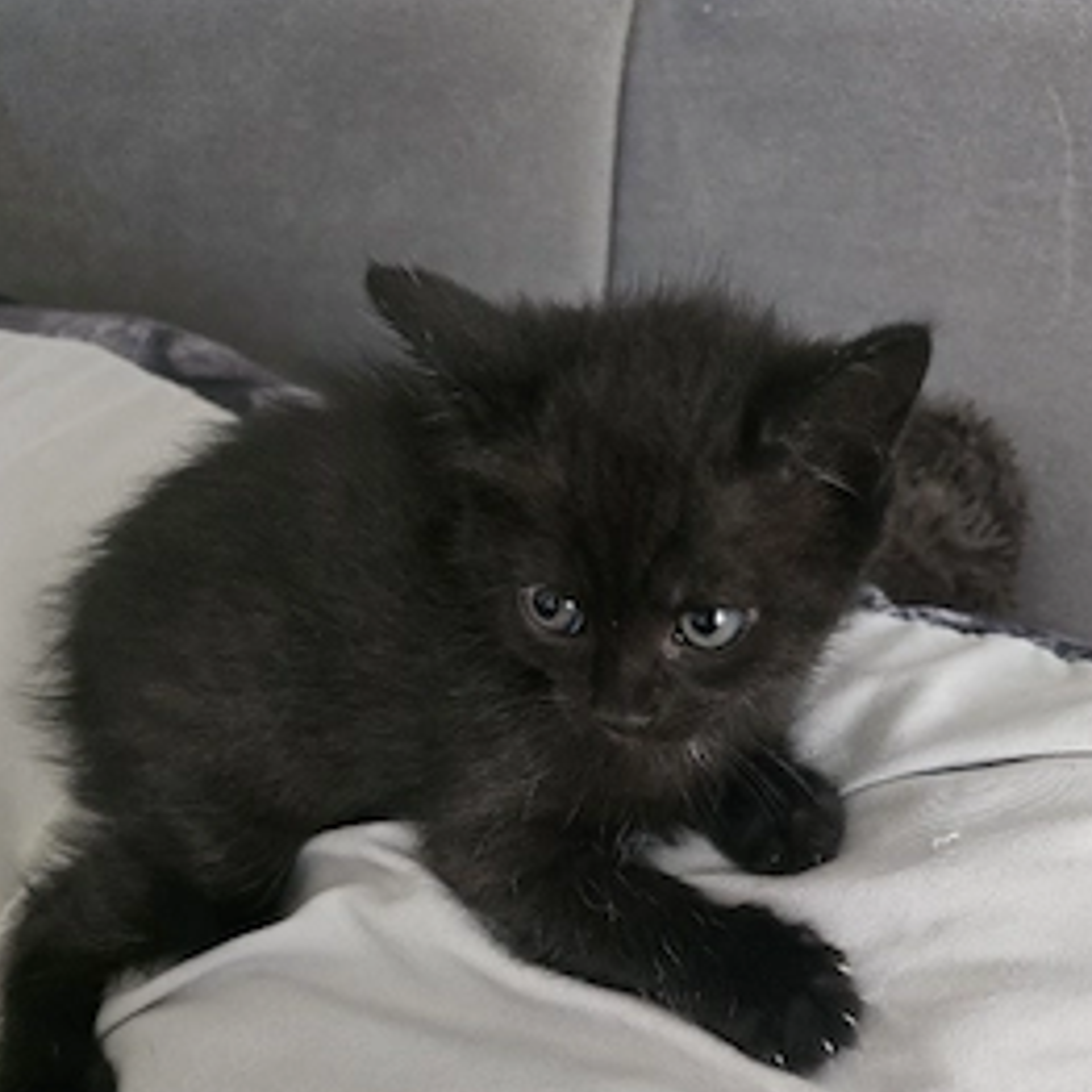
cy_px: 821
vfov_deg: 50.3
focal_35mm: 31
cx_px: 579
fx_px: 1106
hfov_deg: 52.5
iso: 1600
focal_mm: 6.3
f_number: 1.7
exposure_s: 1/101
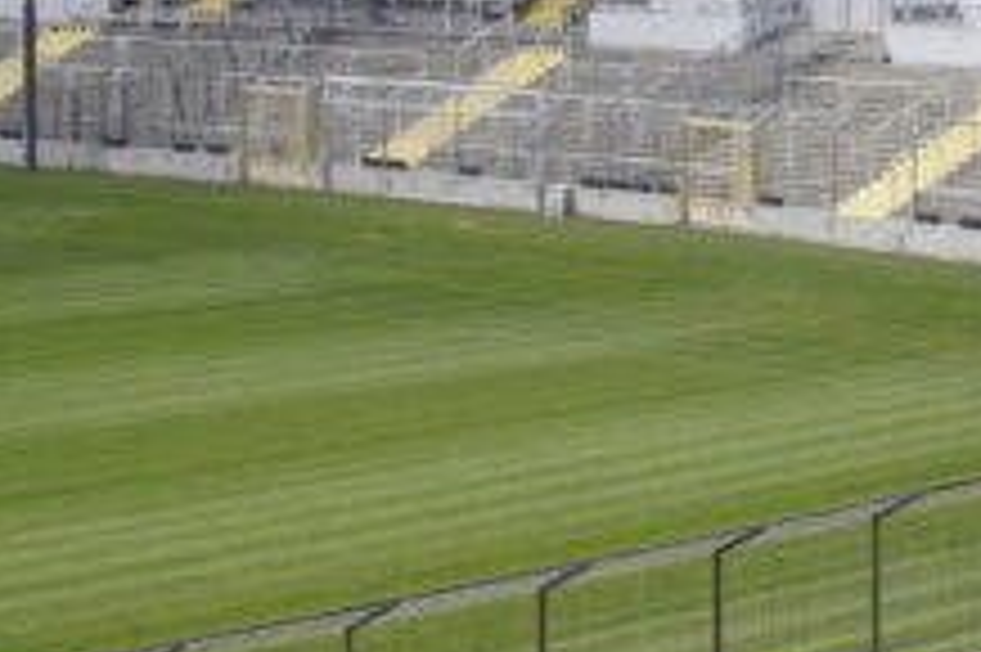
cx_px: 981
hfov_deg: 15.0
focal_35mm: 134
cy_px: -189
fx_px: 3649
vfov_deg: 10.0
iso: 100
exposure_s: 1/320
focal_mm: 28
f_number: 5.6
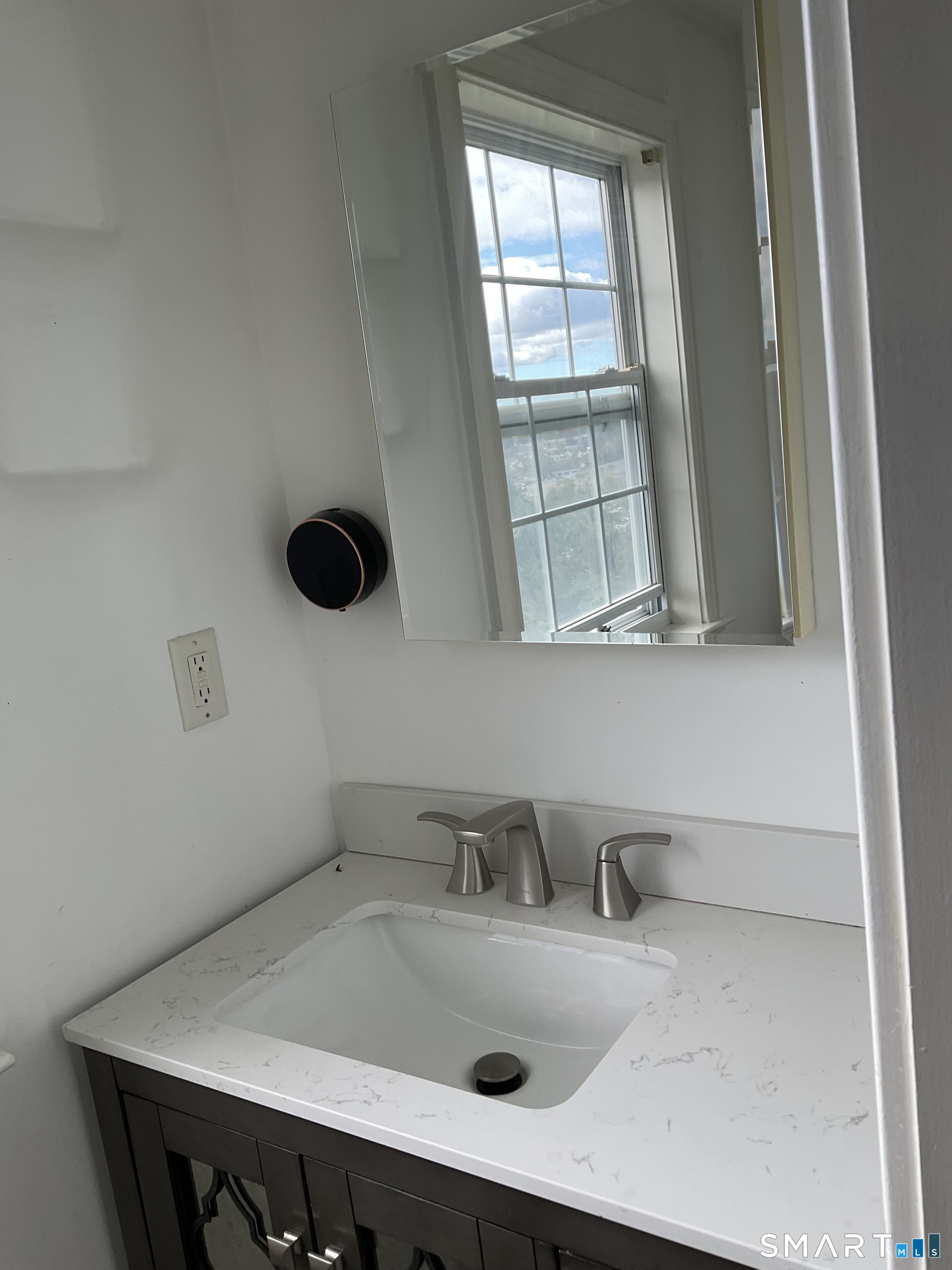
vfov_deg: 61.7
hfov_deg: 48.2
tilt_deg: -11.5
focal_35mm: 29
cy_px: 635
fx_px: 1063
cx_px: 476
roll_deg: +6.9
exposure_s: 1/167
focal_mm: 3
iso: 16
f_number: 1.8
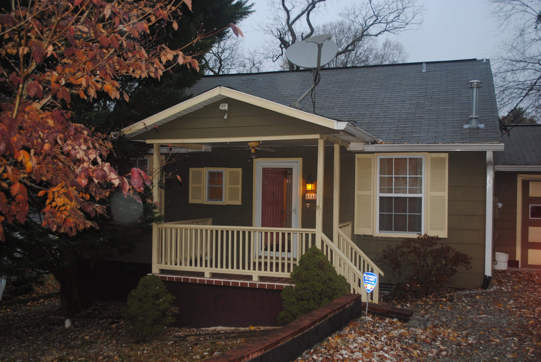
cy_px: 181
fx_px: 542
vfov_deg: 37.0
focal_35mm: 36
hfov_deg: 53.1
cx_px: 270
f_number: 4
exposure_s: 1/60
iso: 200
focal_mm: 24
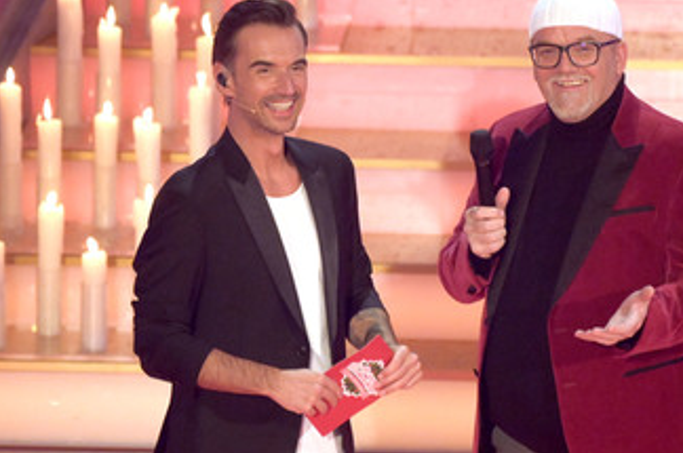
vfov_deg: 2.0
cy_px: 280
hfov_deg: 3.0
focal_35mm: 697
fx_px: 13204
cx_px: 440
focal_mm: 500
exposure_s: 1/400
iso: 12800
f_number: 5.6
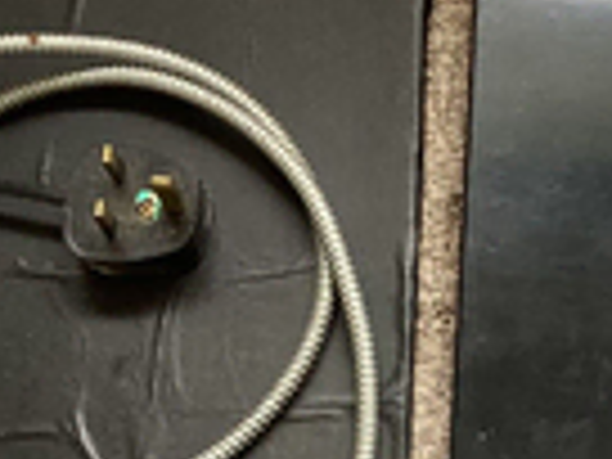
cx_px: 682
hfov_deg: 17.7
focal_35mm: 107
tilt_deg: -77.0
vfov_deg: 13.5
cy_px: 551
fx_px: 1892
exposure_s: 1/60
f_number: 2.4
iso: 64
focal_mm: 3.3
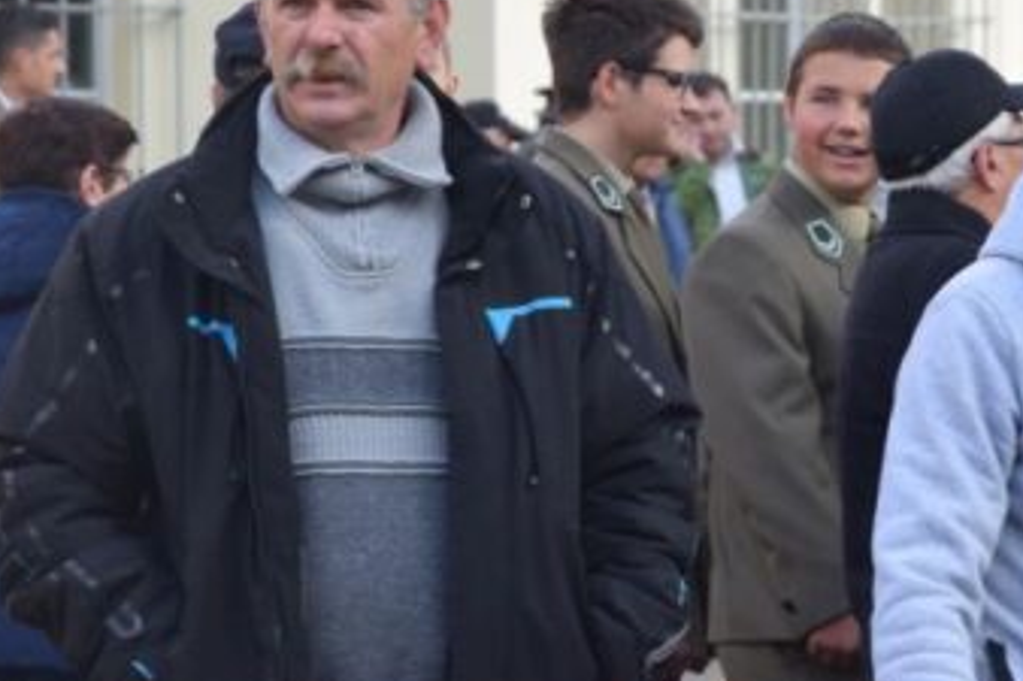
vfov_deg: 3.8
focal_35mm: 358
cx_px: 611
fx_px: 10172
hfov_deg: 5.8
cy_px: 145
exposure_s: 1/200
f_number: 7.1
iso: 400
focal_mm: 105
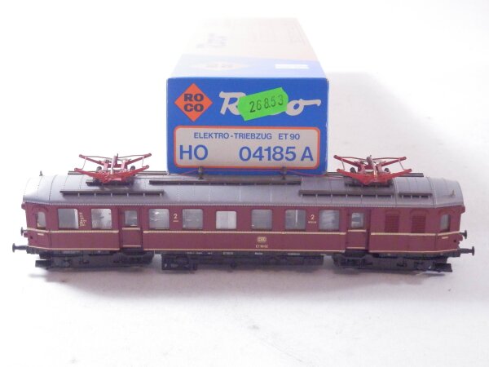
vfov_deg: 22.3
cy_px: 184
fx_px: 932
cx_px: 244
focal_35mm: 66
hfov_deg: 29.4
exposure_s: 1/160
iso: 2000
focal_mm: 11.9
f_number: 4.4
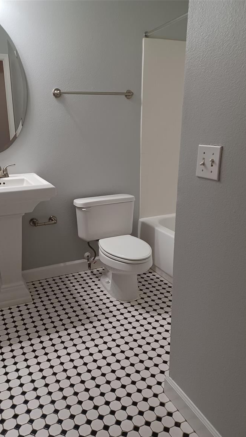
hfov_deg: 41.4
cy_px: 224
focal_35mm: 28
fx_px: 324
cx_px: 107
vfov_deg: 67.9
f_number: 1.8
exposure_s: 1/33
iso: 320
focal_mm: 4.6
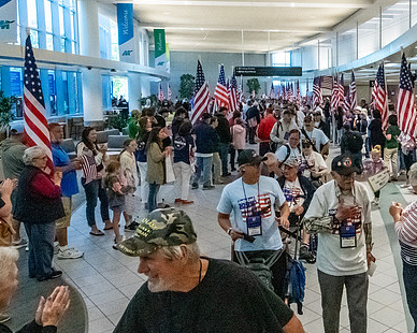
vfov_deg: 40.8
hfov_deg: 47.8
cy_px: 122
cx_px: 327
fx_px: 444
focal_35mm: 36
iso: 20000
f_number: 7.1
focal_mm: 15
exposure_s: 1/800
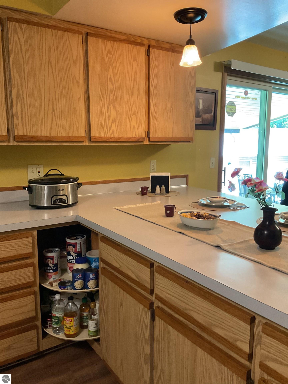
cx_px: 144
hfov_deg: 48.2
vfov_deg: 61.7
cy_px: 192
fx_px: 322
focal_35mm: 29
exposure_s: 1/60
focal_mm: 3
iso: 250
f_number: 1.8
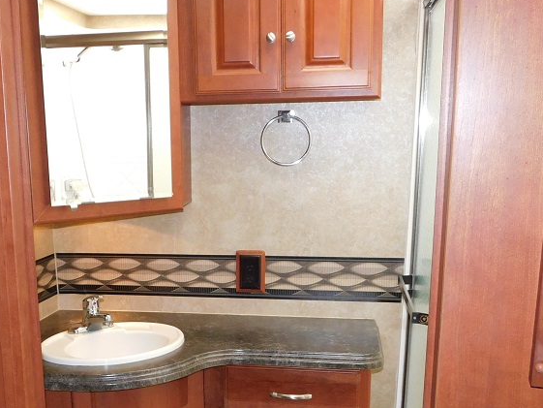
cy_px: 287
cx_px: 207
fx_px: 643
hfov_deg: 45.4
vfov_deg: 34.7
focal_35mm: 41
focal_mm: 4
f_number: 3
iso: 200
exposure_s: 1/30
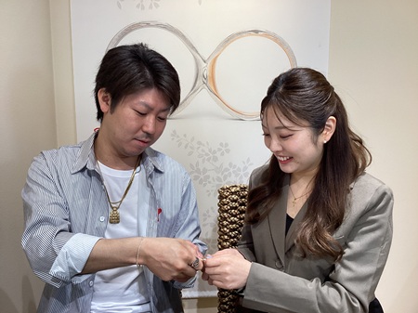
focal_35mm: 31
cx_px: 209
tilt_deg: -9.6
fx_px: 374
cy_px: 156
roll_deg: +0.9
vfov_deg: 45.4
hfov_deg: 58.4
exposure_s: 1/120
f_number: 2.4
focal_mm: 3.3
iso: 80
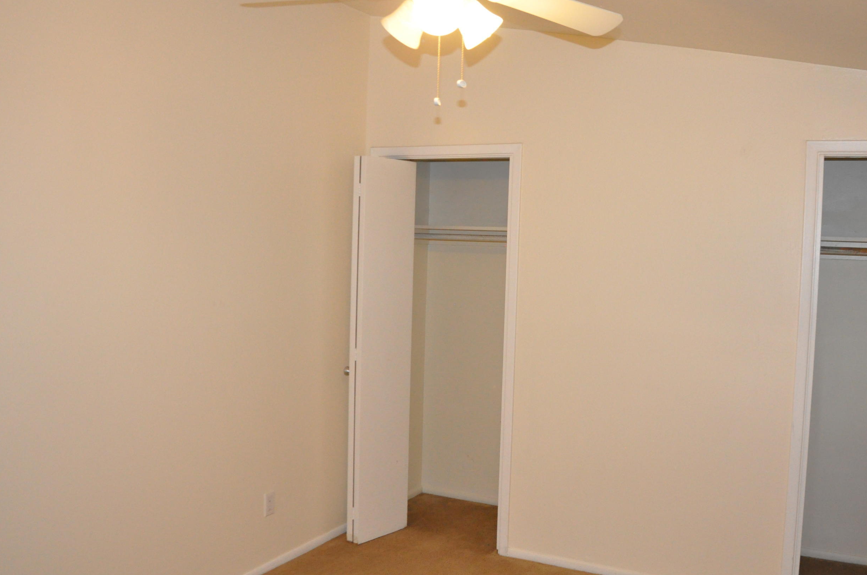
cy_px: 271
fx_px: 794
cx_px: 480
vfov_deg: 39.9
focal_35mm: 33
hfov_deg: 57.2
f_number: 5
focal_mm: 18
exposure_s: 1/80
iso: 2000
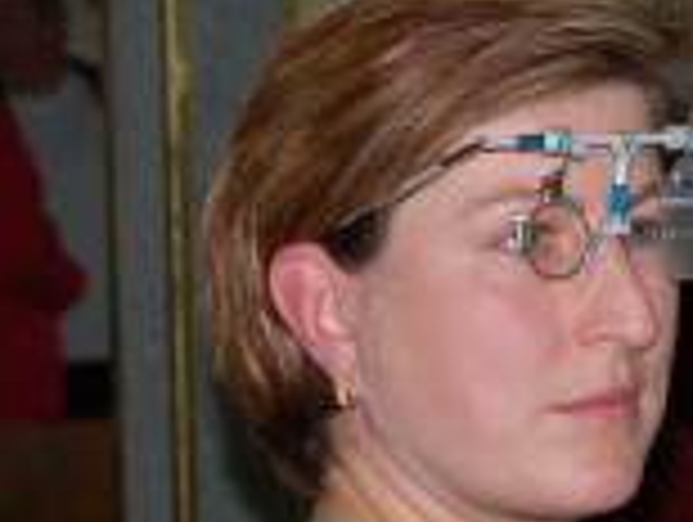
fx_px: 4115
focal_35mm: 205
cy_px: 367
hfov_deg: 9.6
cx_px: 536
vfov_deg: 7.3
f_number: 5.6
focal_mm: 55
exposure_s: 1/60
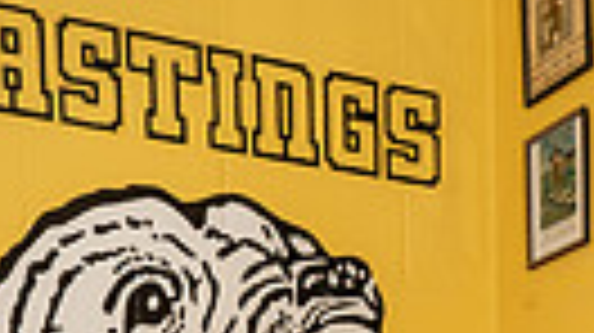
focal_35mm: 107
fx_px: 1684
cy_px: 940
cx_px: 360
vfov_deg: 9.3
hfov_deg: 20.0
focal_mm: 30
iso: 500
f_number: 5.6
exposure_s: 1/250
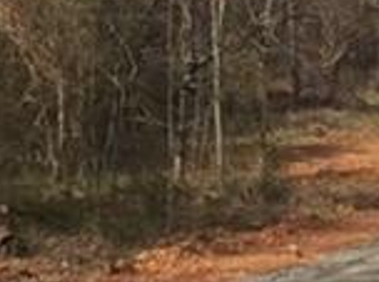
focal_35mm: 216
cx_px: -319
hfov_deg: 8.8
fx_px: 2357
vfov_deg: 6.8
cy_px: -80
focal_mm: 3.3
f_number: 2.4
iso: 32
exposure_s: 1/1590
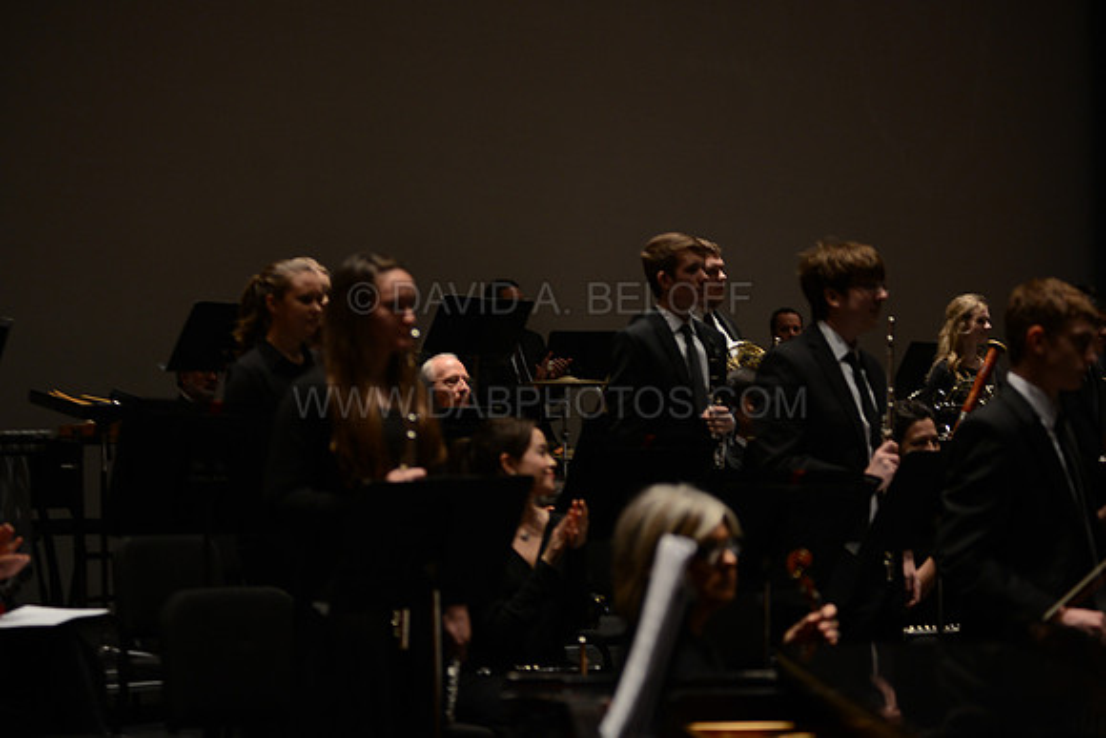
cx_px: 553
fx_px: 2458
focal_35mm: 80
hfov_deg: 25.4
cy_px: 369
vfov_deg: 17.1
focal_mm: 80
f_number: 2.8
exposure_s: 1/250
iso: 1600
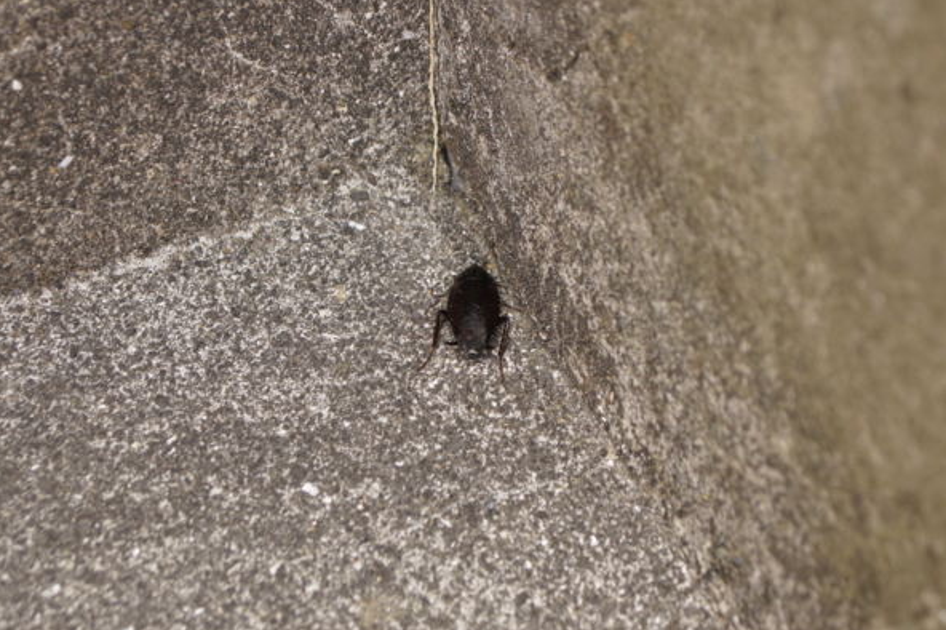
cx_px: 473
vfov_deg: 17.9
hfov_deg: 26.7
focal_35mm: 76
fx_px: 1996
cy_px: 314
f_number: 7.1
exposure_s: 1/80
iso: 800
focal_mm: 50
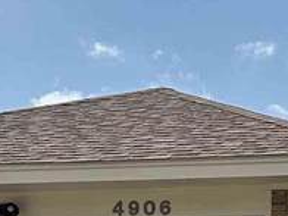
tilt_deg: +1.7
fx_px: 1306
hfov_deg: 11.8
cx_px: 489
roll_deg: -0.2
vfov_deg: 9.2
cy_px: 326
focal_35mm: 157
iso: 80
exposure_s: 1/7576
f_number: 1.78
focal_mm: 6.86
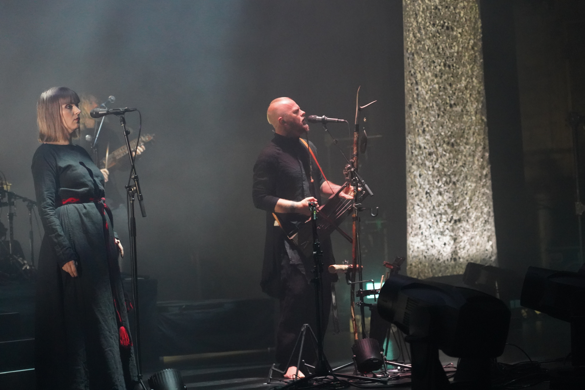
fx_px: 1706
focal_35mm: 105
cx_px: 292
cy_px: 195
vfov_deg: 13.0
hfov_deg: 19.5
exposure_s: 1/160
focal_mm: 105
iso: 12800
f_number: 4
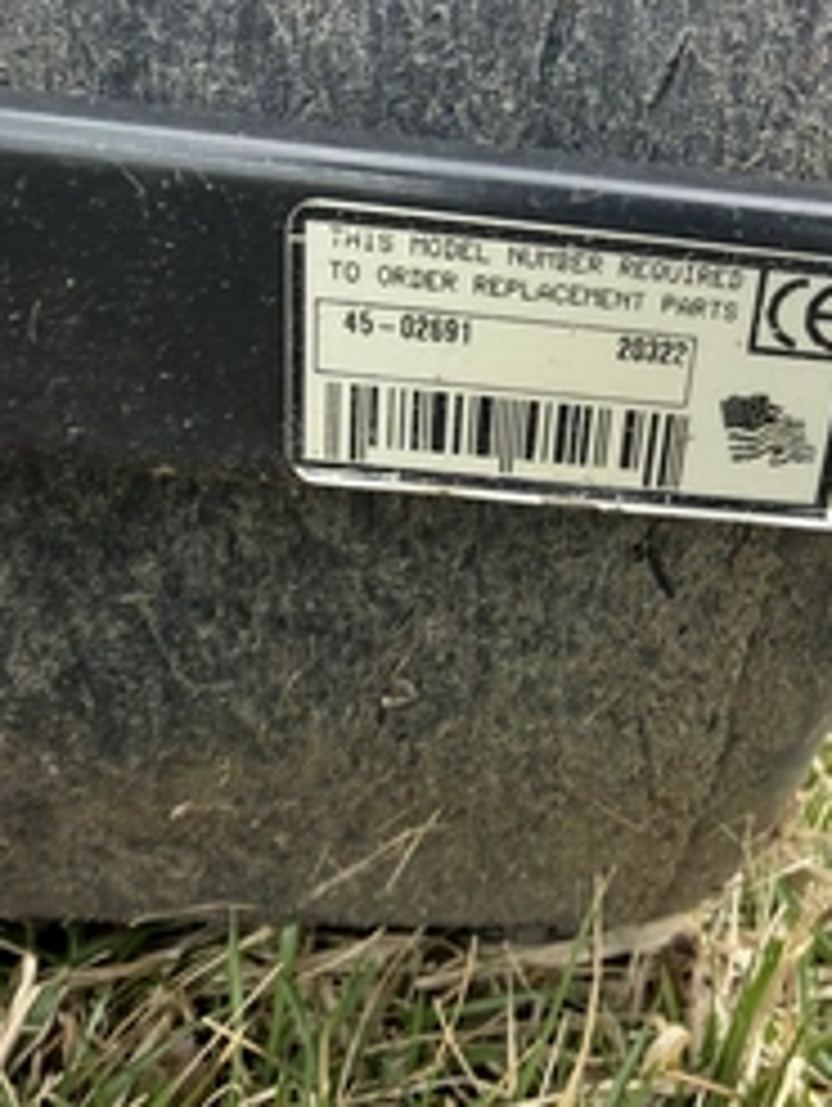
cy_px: 432
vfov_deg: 47.5
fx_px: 1248
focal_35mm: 39
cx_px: 670
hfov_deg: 35.6
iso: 50
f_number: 2.2
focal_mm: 2.22
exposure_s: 1/121
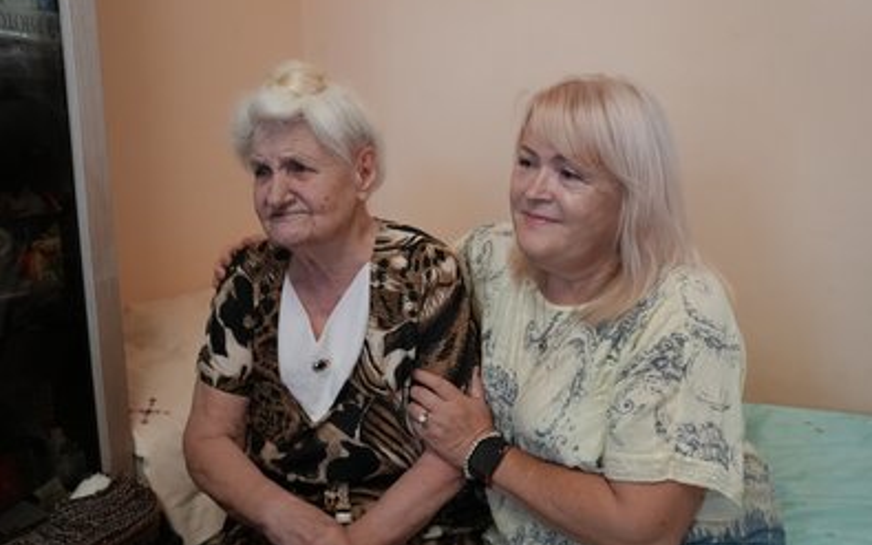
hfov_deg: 61.2
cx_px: 439
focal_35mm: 31
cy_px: 275
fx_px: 737
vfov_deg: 40.6
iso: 6400
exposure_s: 1/160
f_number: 4
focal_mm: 30
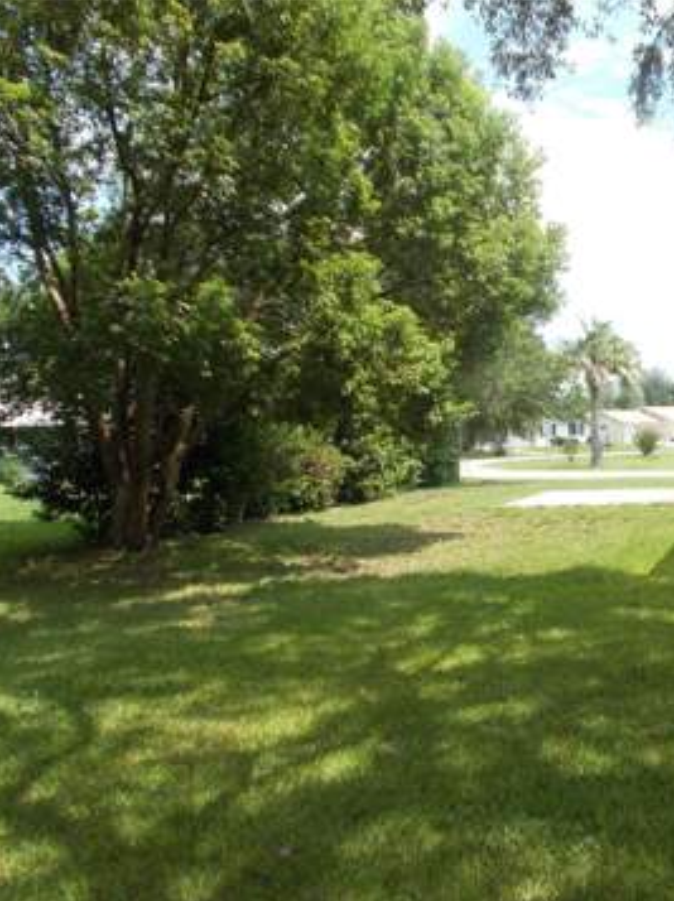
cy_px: 452
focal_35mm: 35
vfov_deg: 52.7
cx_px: 583
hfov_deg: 38.3
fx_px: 910
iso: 80
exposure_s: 1/400
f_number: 3.2
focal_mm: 4.6
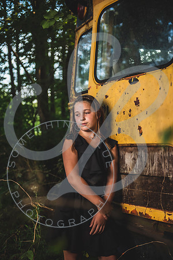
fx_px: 396
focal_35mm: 55
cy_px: 130
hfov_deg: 24.6
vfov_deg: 36.2
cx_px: 86
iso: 100
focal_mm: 55
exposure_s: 1/160
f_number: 2.8
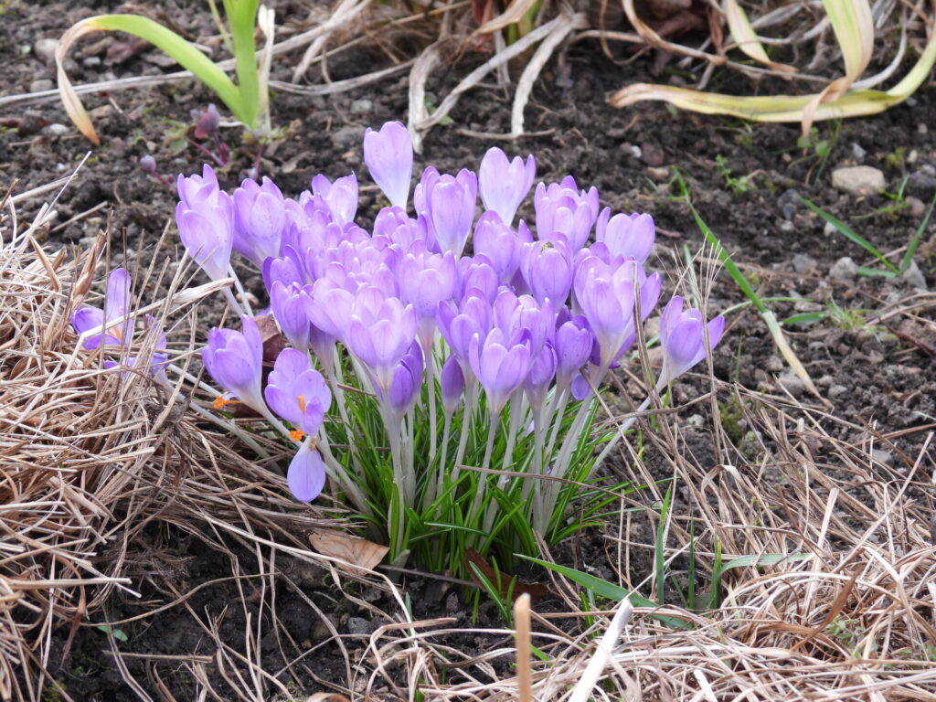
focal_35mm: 105
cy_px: 351
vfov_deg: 14.1
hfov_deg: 18.7
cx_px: 468
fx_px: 2839
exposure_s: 1/125
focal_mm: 18.7
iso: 100
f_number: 4
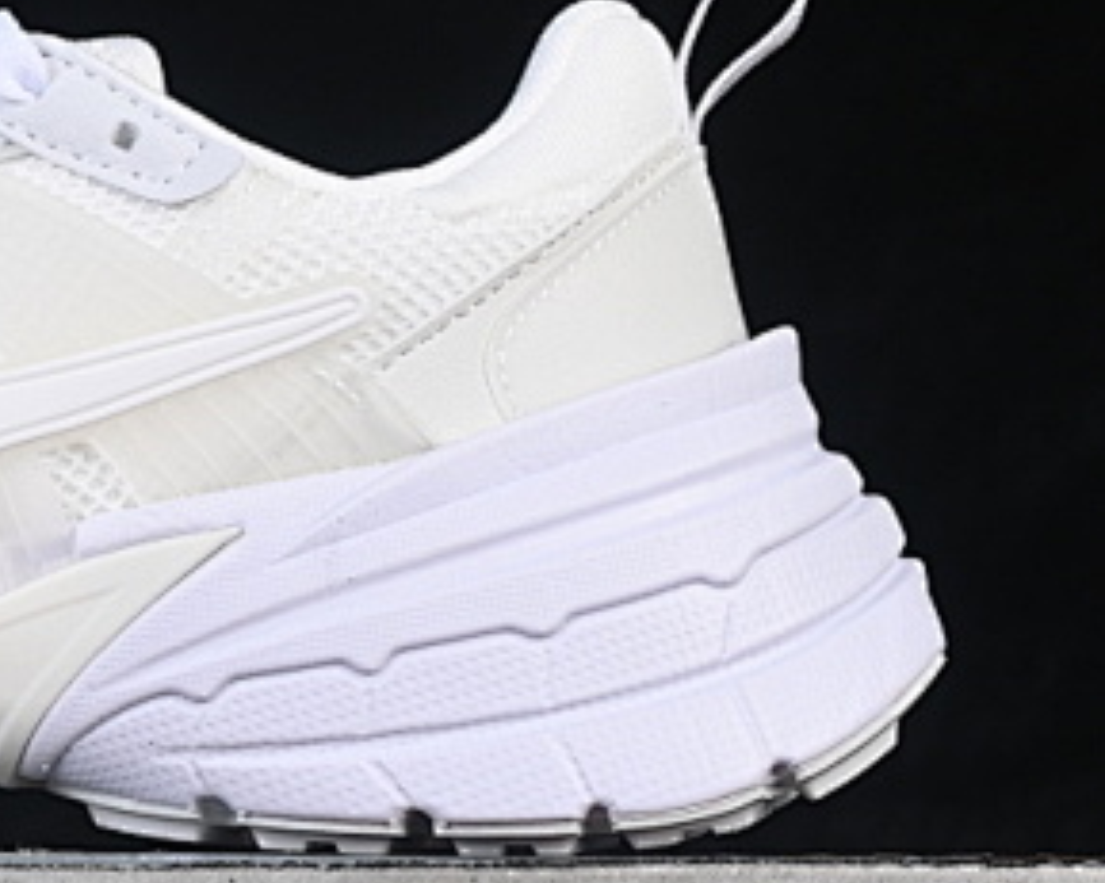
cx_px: -134
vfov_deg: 7.9
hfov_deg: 9.8
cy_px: 216
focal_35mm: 195
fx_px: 6375
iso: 160
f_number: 8
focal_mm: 50
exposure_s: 1/100
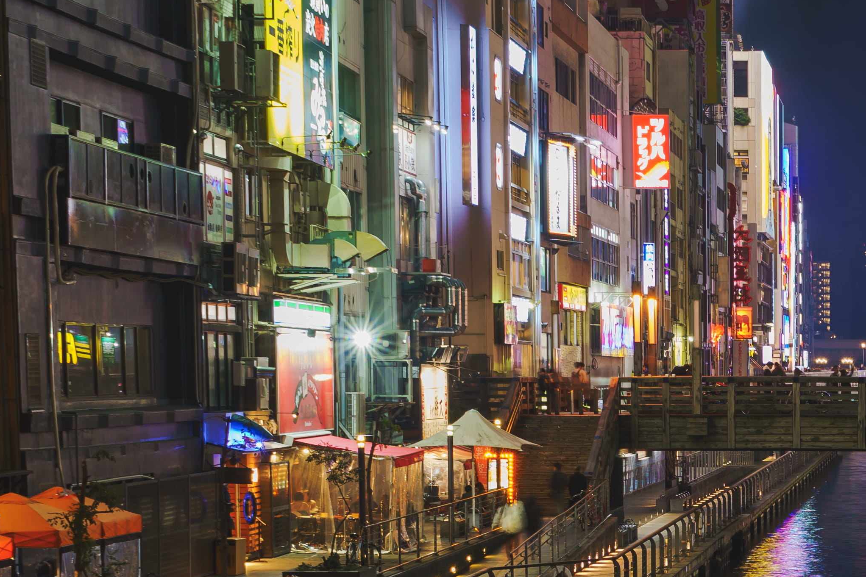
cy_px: 639
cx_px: 998
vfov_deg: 12.3
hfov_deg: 18.0
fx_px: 2622
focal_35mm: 109
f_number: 6.3
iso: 64
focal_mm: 28
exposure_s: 1.3
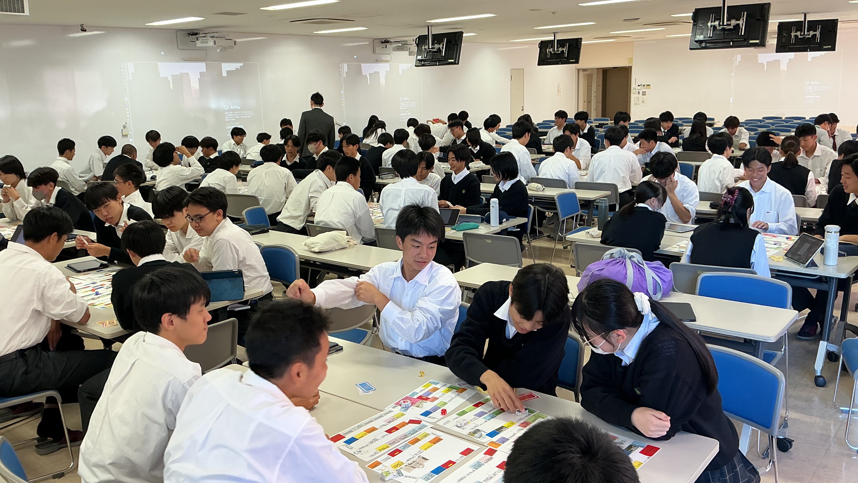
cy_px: 225
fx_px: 728
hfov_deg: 61.0
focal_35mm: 32
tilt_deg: -10.4
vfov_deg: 36.7
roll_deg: +2.5
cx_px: 426
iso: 40
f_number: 1.8
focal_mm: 3
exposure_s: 1/60
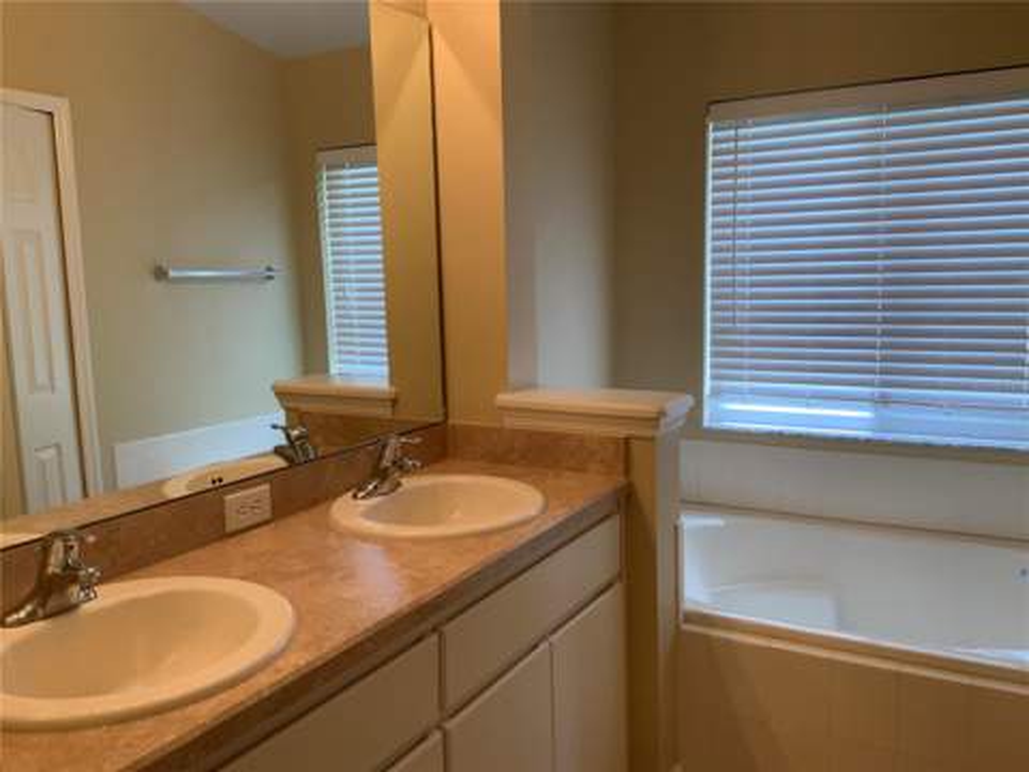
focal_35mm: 29
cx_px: 514
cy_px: 386
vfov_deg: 48.2
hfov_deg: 61.7
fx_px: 862
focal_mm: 3
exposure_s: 1/60
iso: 40
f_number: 1.8
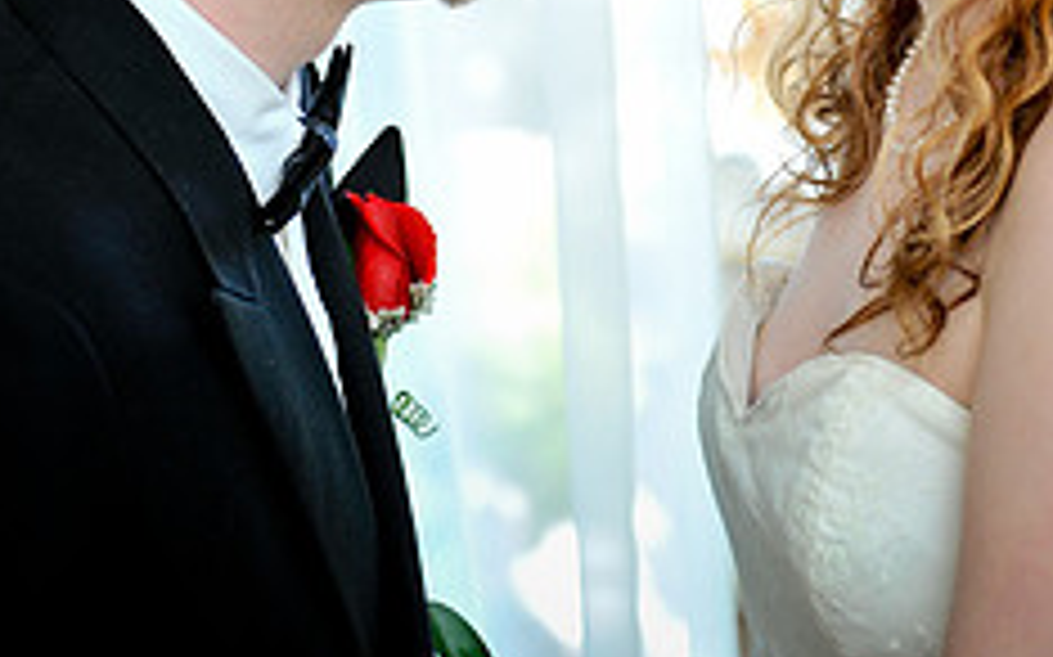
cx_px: 619
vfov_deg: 9.5
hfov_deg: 15.3
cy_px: -68
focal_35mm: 137
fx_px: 3930
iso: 800
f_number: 2.8
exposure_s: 1/400
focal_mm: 70
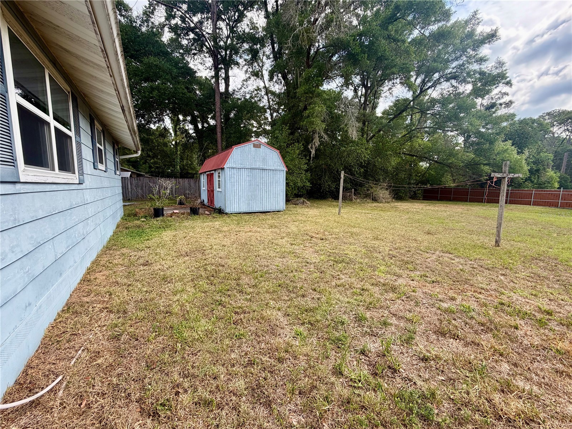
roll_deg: -0.3
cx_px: 286
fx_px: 231
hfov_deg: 102.1
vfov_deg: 85.7
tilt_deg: -7.1
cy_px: 214
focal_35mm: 14
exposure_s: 1/502
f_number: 2.2
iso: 50
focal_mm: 2.22
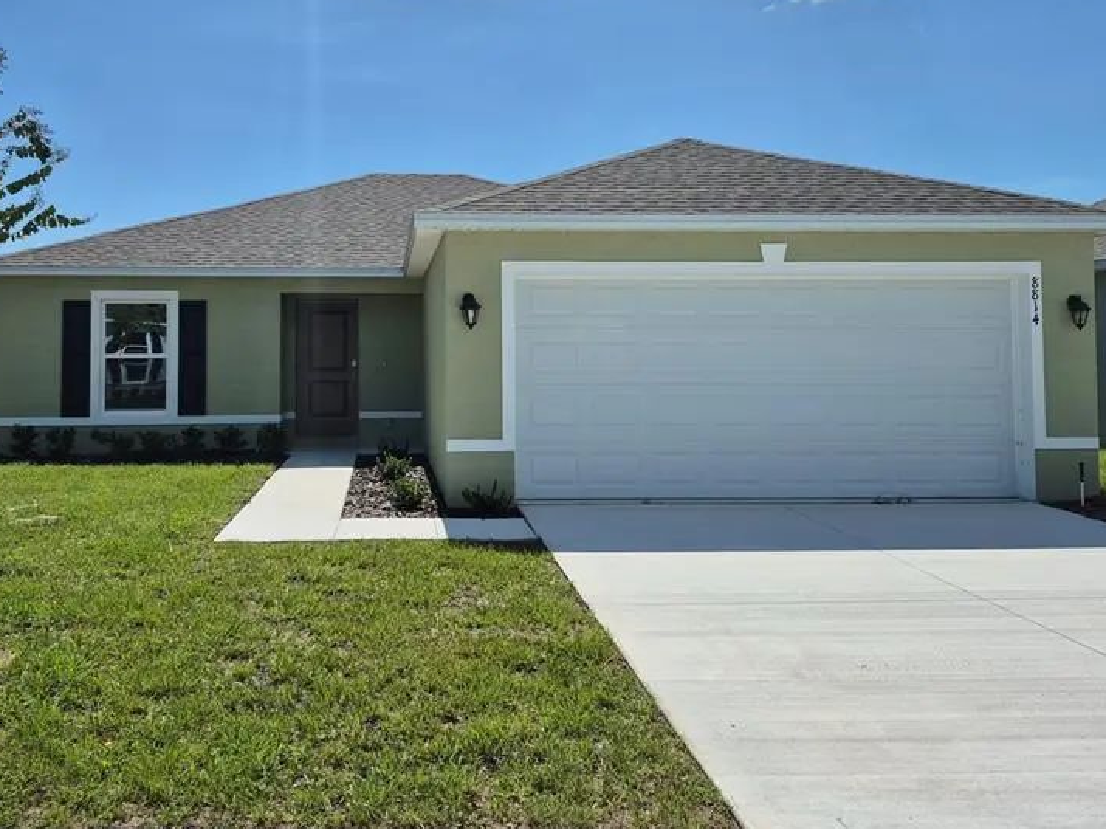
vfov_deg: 42.7
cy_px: 335
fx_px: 1054
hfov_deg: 55.2
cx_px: 474
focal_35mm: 33
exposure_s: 1/3384
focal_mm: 5.4
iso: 25
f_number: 1.8
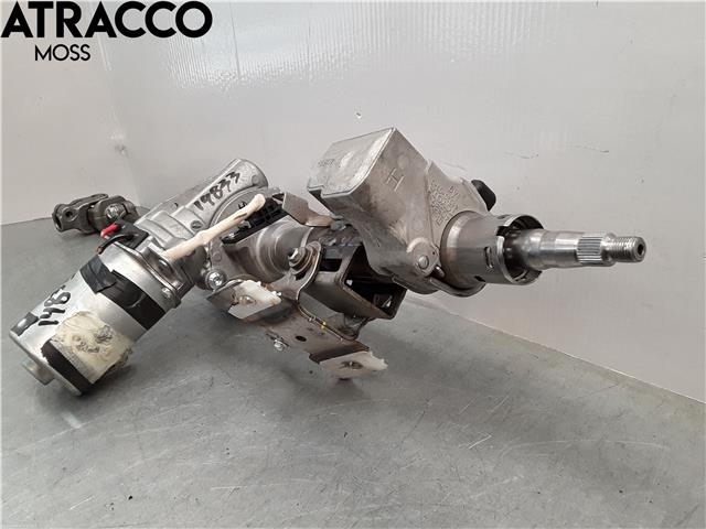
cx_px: 353
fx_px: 571
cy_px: 264
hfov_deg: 63.4
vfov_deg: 49.7
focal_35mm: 28
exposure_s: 1/100
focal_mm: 2.91
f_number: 1.9
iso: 50
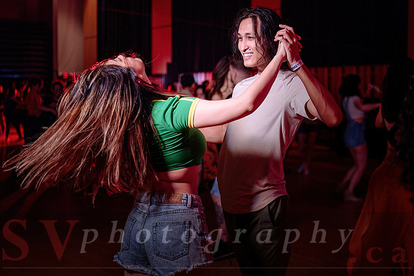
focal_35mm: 57
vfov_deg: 23.9
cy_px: 116
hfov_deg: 35.2
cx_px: 242
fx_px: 651
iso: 1000
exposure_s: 1/60
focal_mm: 48
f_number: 2.8
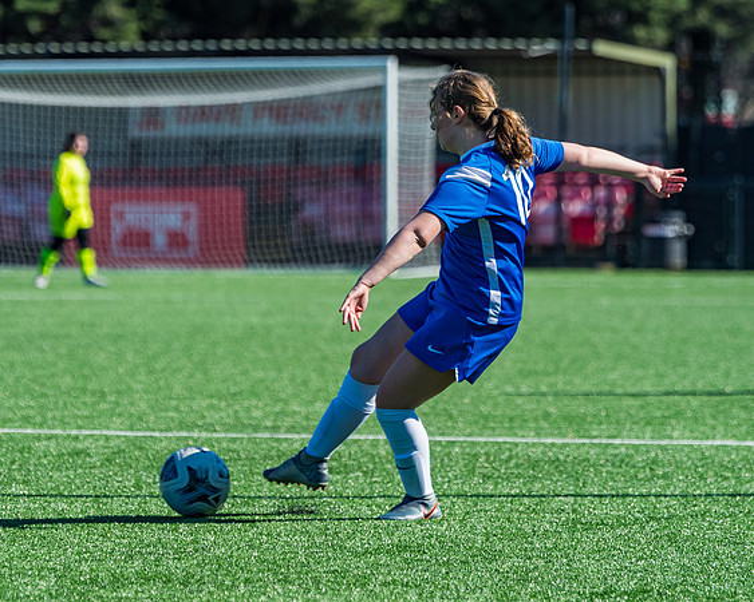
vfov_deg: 5.0
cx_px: 320
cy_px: 302
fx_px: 6863
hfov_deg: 6.3
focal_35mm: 308
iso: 400
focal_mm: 210
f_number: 5
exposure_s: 1/2000
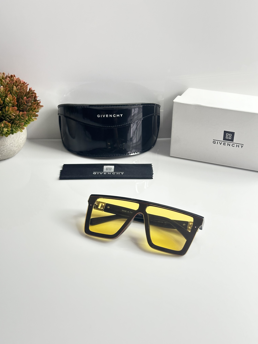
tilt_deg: -29.1
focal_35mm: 48
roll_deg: +0.2
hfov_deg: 30.3
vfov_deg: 39.7
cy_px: 172
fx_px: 477
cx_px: 129
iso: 160
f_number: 1.78
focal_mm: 6.86
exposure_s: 1/50
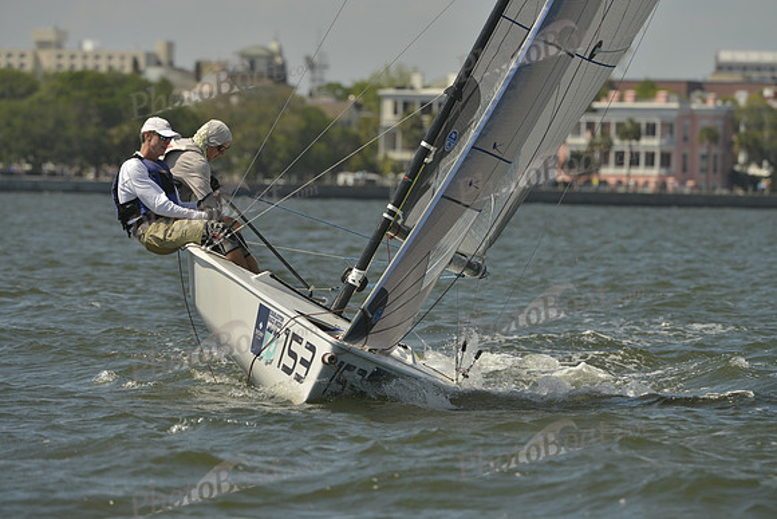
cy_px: 260
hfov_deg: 5.2
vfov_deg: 3.4
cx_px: 388
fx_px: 8635
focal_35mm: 400
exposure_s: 1/1250
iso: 280
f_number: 9
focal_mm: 400
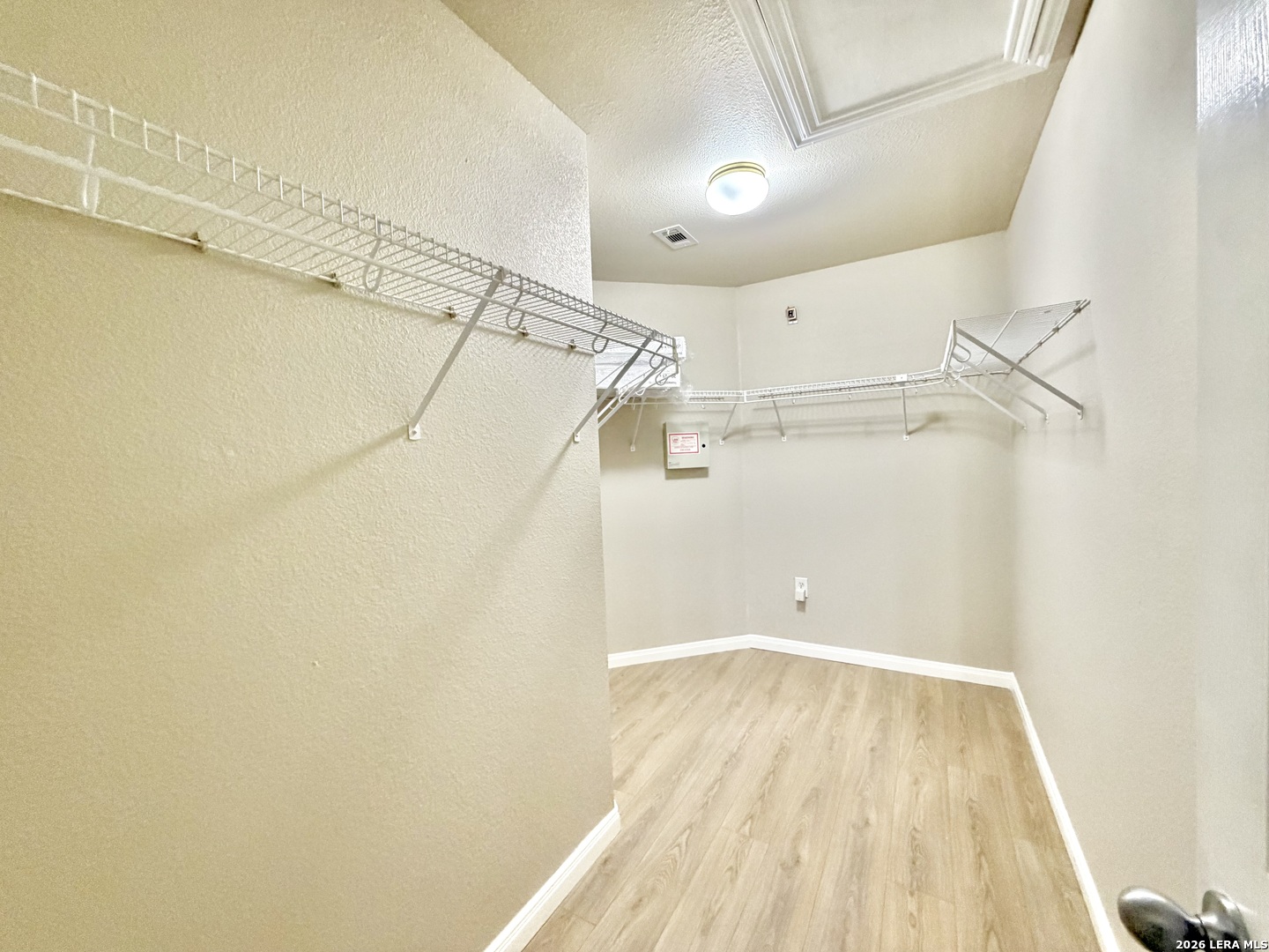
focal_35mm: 14
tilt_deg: -3.9
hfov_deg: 102.1
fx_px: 513
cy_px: 476
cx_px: 634
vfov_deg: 85.7
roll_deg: +1.4
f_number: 2.2
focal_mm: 2.22
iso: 400
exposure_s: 1/60
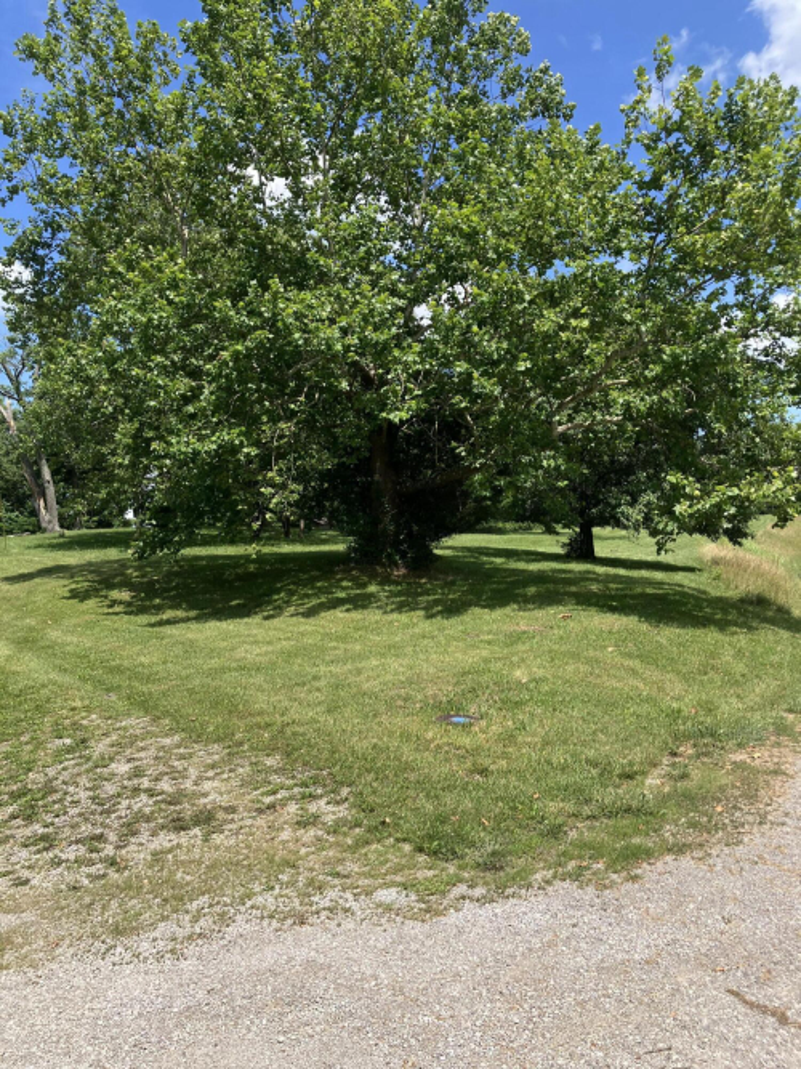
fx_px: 864
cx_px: 400
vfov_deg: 63.5
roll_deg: +5.6
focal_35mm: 28
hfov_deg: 49.7
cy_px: 534
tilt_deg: +2.8
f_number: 1.8
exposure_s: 1/1517
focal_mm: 3.99
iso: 32
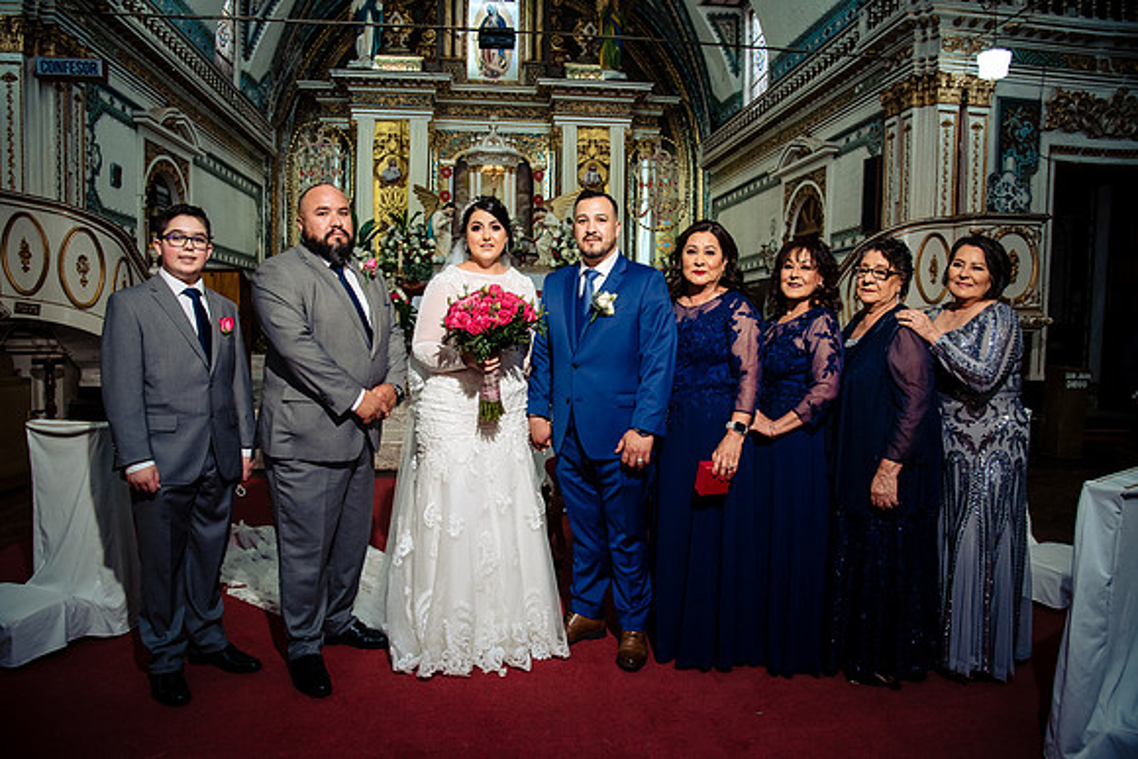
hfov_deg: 73.7
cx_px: 569
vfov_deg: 53.2
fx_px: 759
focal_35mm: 24
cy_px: 380
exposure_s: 1/125
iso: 2000
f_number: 5.6
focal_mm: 24
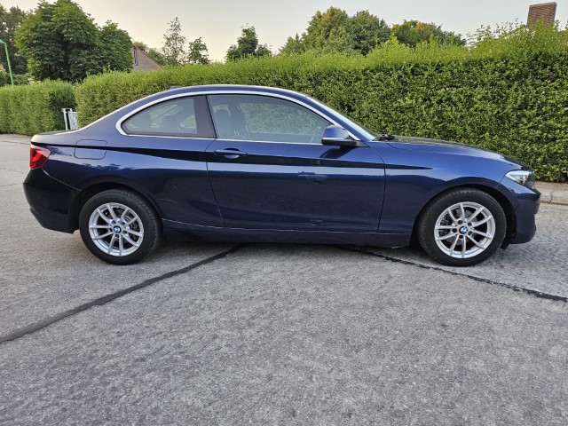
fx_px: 377
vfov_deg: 58.9
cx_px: 284
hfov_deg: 73.9
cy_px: 213
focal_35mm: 23
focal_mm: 6.3
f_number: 1.7
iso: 125
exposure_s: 1/180
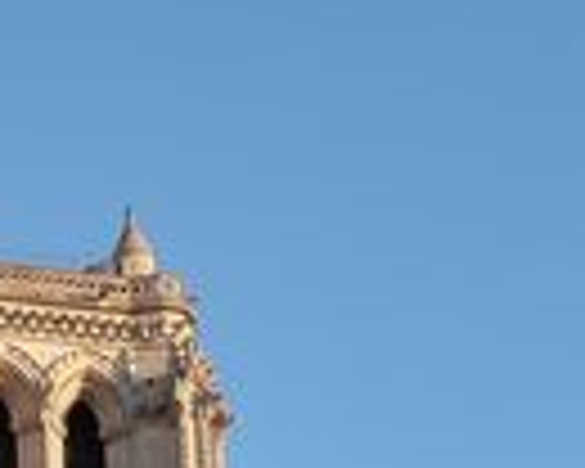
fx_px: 2666
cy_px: 1062
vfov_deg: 9.2
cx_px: -328
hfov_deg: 11.9
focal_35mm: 154
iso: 125
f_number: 4
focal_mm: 5.3
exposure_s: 1/125
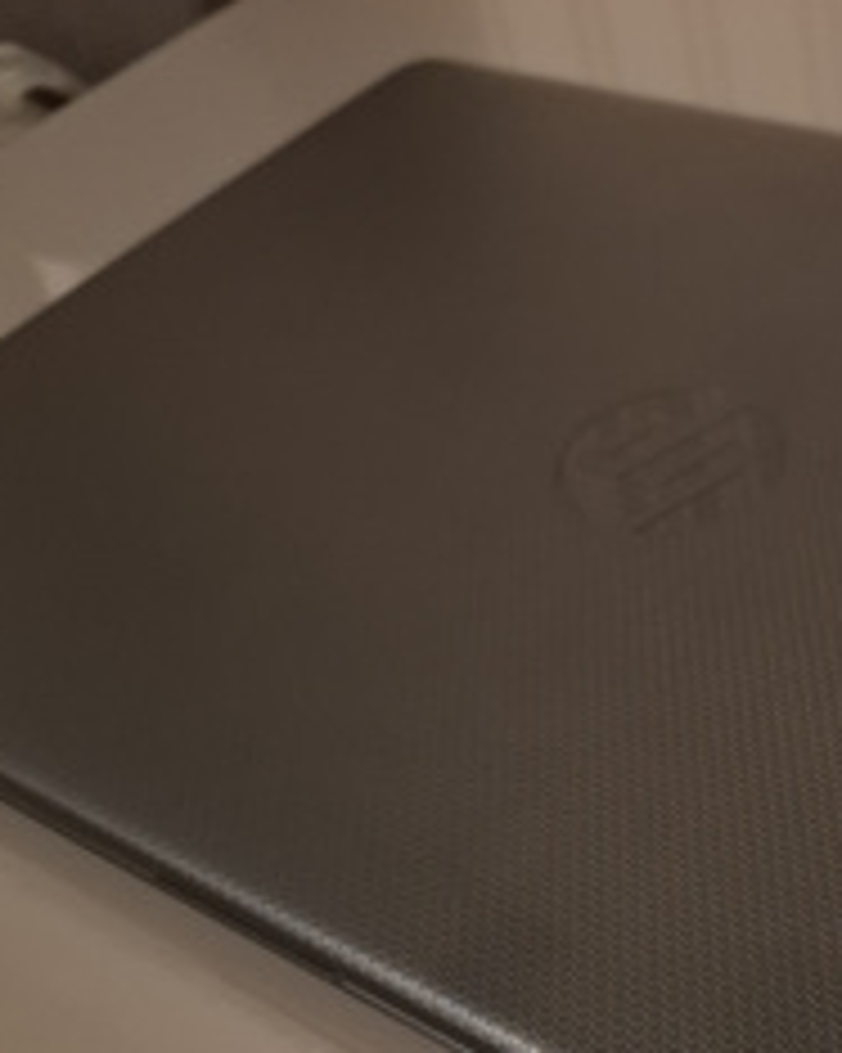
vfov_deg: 38.2
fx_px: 1496
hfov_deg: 29.9
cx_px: 777
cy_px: 738
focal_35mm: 48
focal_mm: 5.54
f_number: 1.8
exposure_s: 1/25
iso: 800
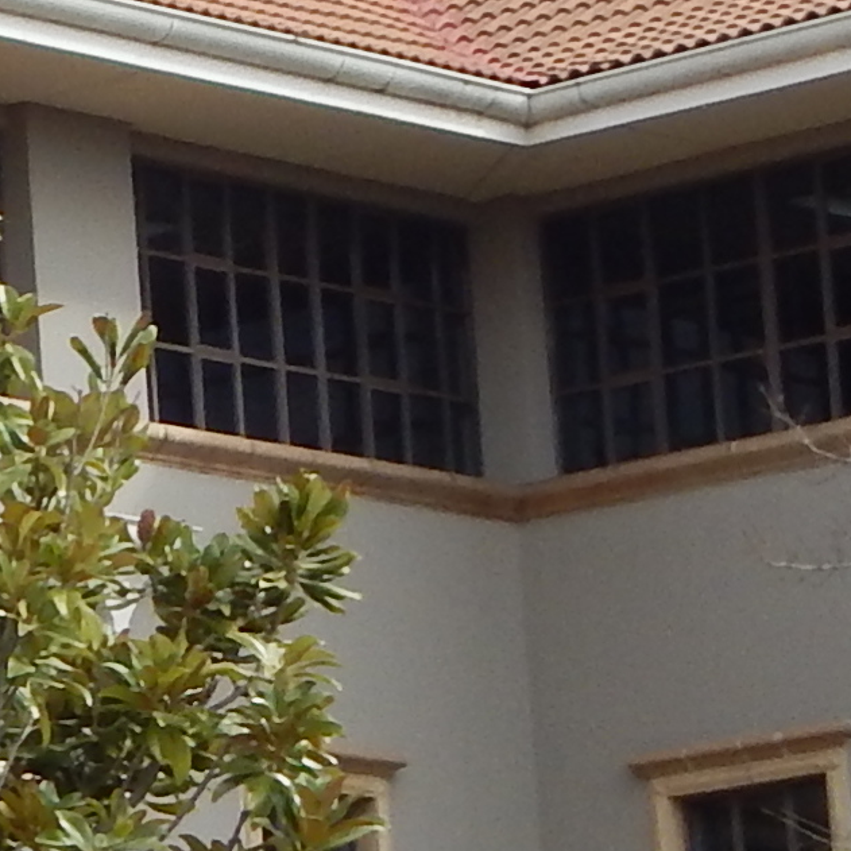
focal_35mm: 310
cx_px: -1772
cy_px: 708
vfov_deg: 5.6
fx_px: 8622
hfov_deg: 5.3
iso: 125
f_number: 3.7
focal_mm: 8.6
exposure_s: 1/400
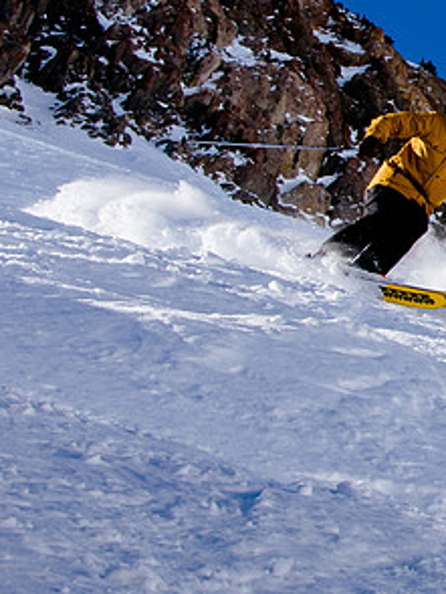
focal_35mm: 148
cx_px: 844
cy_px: 152
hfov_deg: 9.5
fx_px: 2539
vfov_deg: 13.3
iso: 160
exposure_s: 1/320
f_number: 14
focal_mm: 31
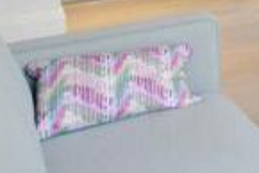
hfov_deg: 17.8
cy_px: -158
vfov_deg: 13.4
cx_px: 477
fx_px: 648
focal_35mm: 90
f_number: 4
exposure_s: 1/60
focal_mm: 20
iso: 640
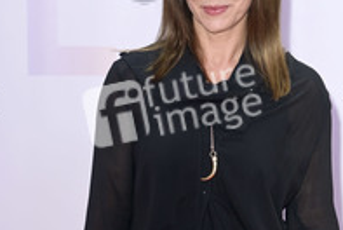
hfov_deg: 13.0
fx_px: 1508
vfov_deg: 8.7
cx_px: 223
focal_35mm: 158
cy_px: 193
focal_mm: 78
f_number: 5.6
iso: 400
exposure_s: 1/250
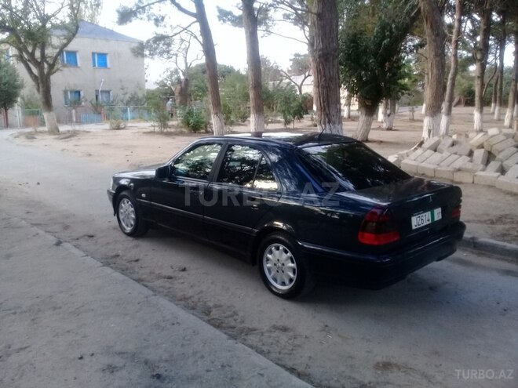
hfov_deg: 58.4
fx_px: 464
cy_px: 194
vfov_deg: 45.4
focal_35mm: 31
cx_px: 259
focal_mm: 3.3
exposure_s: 1/33
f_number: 2.2
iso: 80
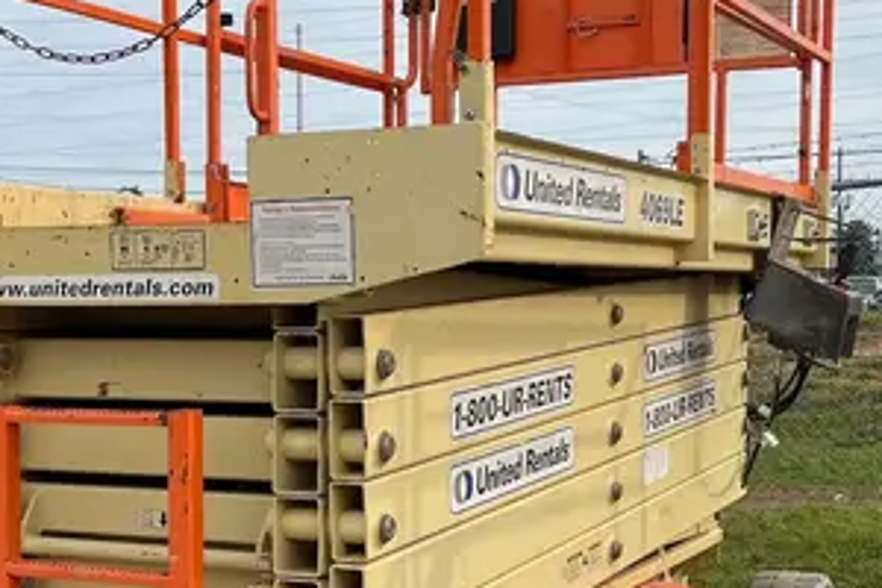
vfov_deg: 20.6
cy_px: 375
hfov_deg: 30.5
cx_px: 423
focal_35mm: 66
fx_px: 1617
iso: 50
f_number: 1.6
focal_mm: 5.1
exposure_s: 1/2268
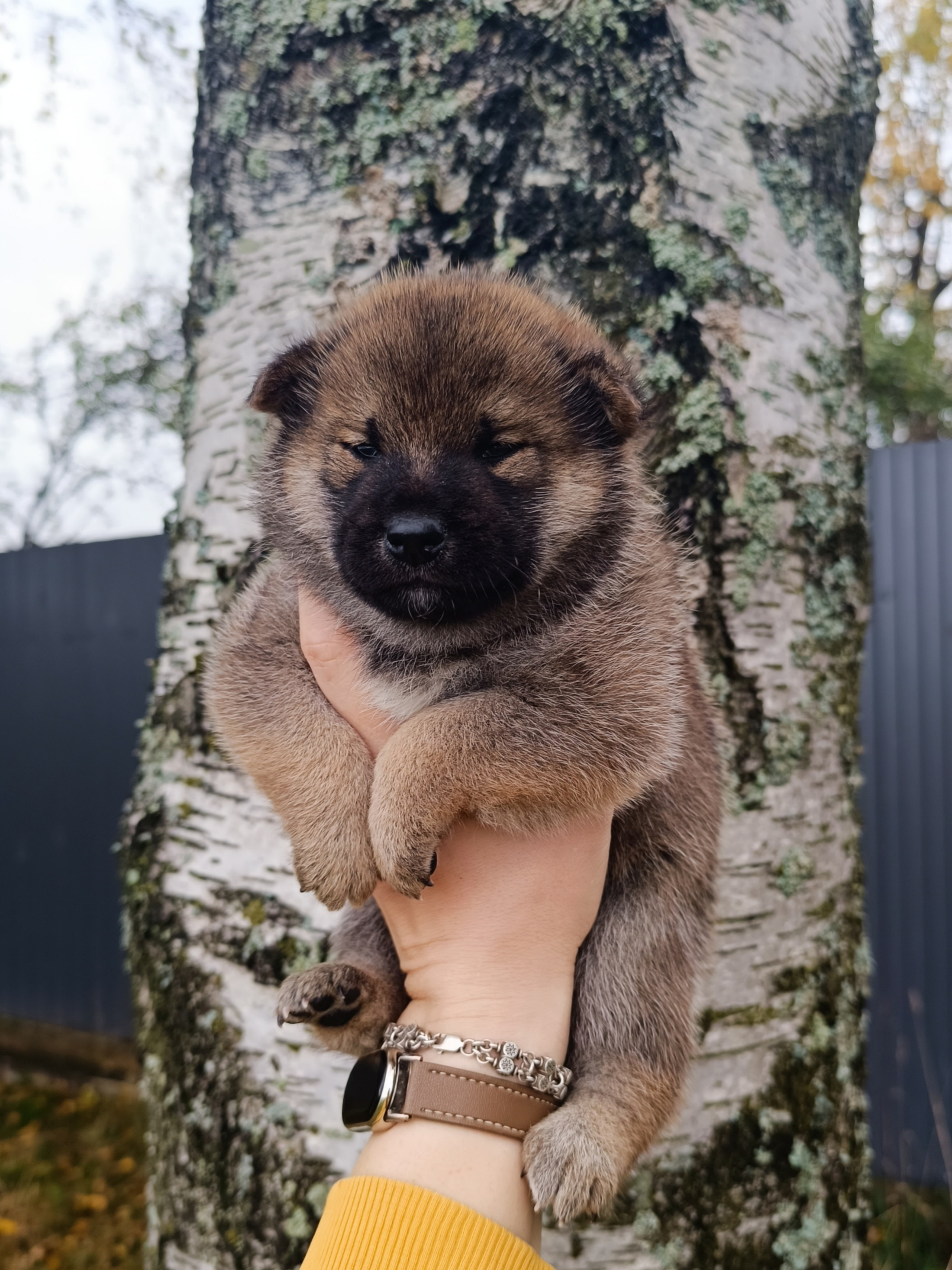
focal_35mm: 24
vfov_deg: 71.6
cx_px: 476
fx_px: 880
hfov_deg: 56.8
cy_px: 635
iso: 66
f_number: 1.65
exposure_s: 1/101
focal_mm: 6.14
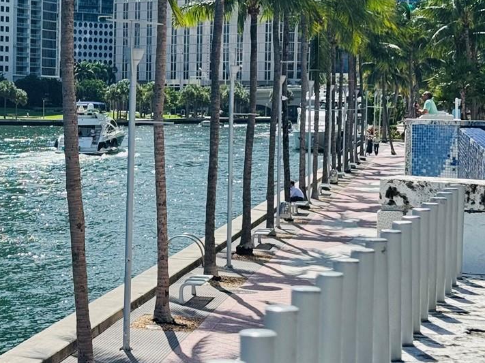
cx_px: 8
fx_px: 1513
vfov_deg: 13.7
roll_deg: -0.9
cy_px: 119
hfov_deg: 17.8
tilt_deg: -0.8
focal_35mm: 108
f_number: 1.78
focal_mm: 6.76
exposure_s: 1/3425
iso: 64
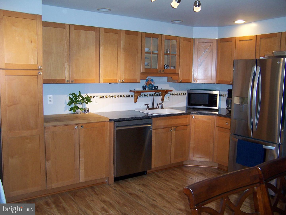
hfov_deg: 55.4
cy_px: 108
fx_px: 273
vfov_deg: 42.9
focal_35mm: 33
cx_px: 143
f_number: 2.8
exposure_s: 1/60
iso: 140
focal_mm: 5.5
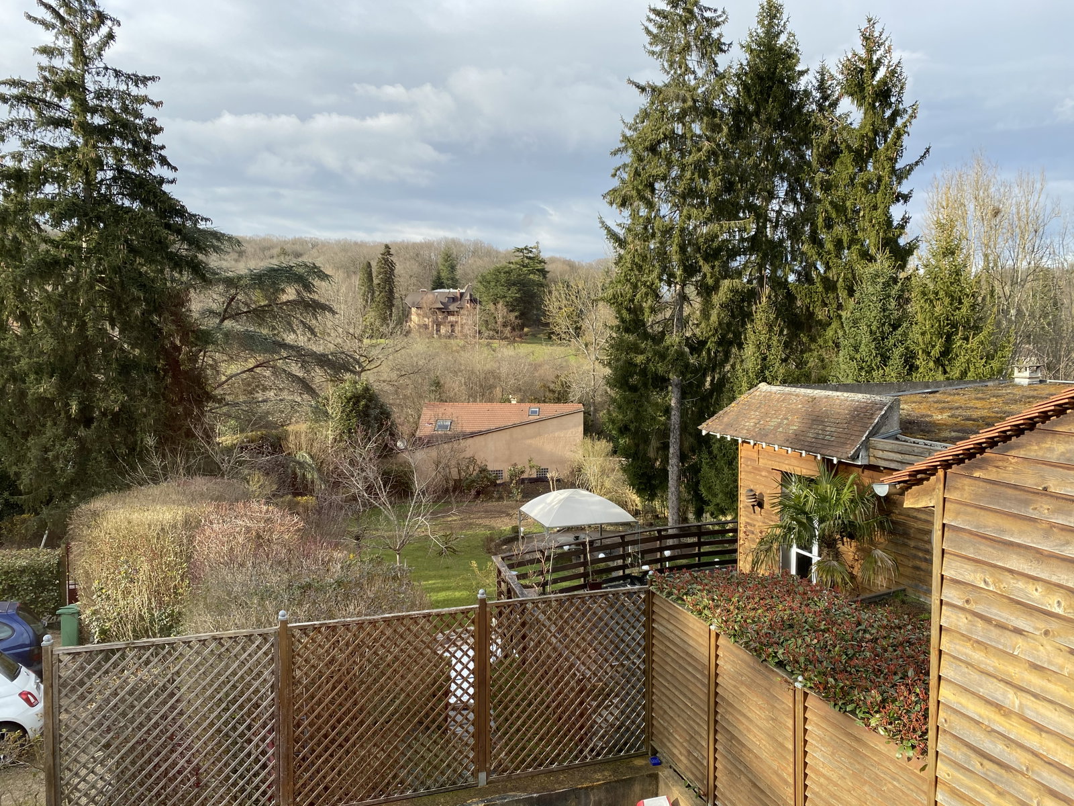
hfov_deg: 67.3
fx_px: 807
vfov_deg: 53.1
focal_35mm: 26
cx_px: 537
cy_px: 403
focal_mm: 4.25
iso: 32
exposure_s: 1/799
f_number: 1.8
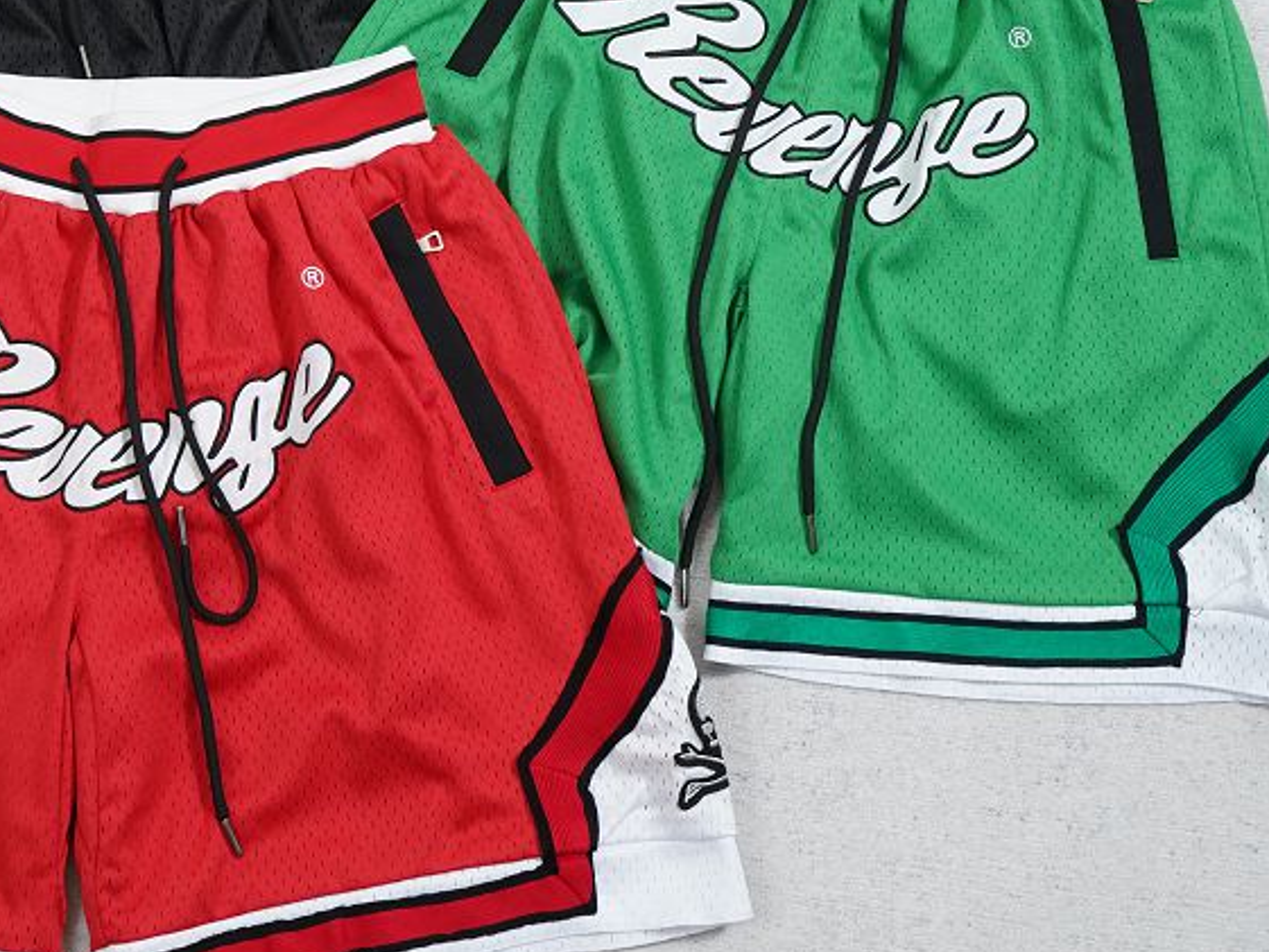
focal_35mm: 72
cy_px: 188
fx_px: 2640
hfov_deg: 26.9
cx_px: 425
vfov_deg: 20.2
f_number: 10
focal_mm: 35
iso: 1600
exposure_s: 1/100
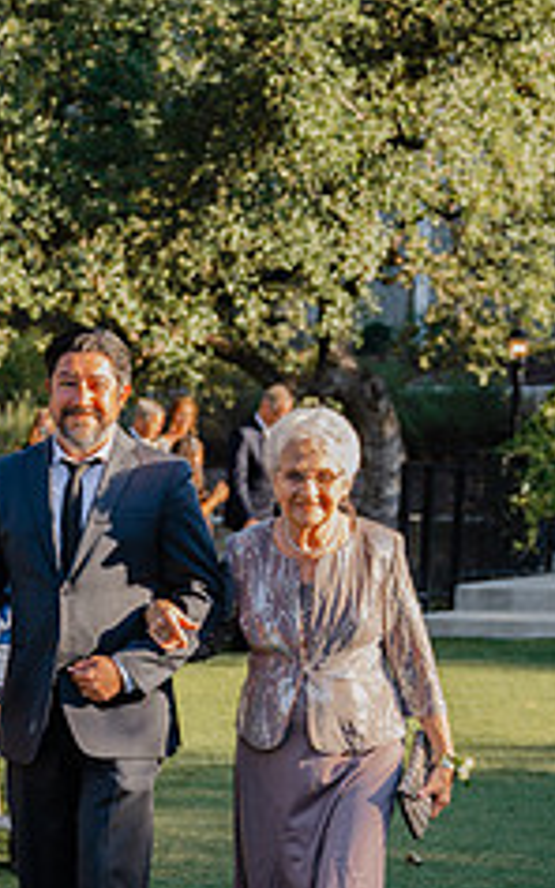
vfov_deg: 23.0
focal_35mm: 89
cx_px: 116
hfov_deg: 14.6
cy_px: 682
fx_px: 2155
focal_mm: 46
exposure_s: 1/800
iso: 200
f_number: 2.8
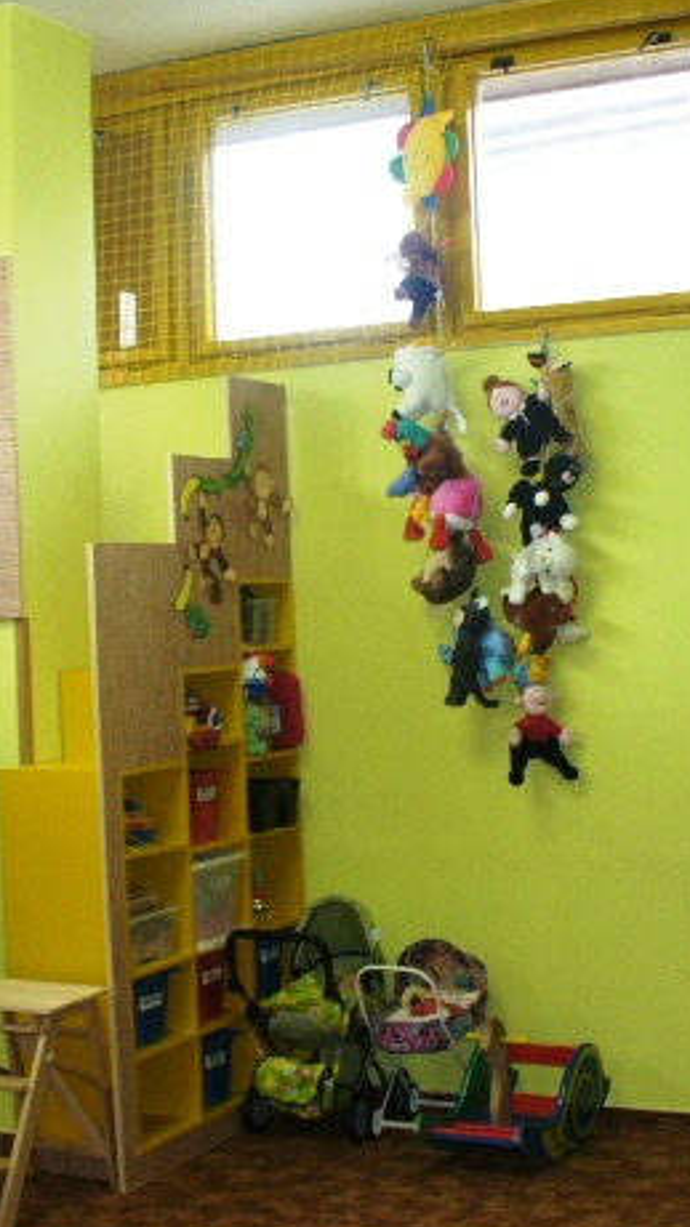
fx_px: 1823
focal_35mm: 56
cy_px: 602
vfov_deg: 37.2
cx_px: 317
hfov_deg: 21.4
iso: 200
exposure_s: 1/30
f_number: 2.8
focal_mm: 6.1
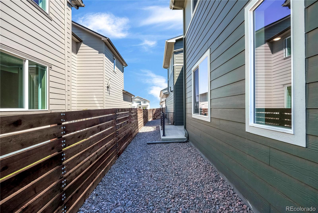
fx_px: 141
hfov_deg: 96.7
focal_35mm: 16
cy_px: 106
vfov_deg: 73.8
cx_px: 159
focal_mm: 16
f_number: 8
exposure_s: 1/125
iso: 200
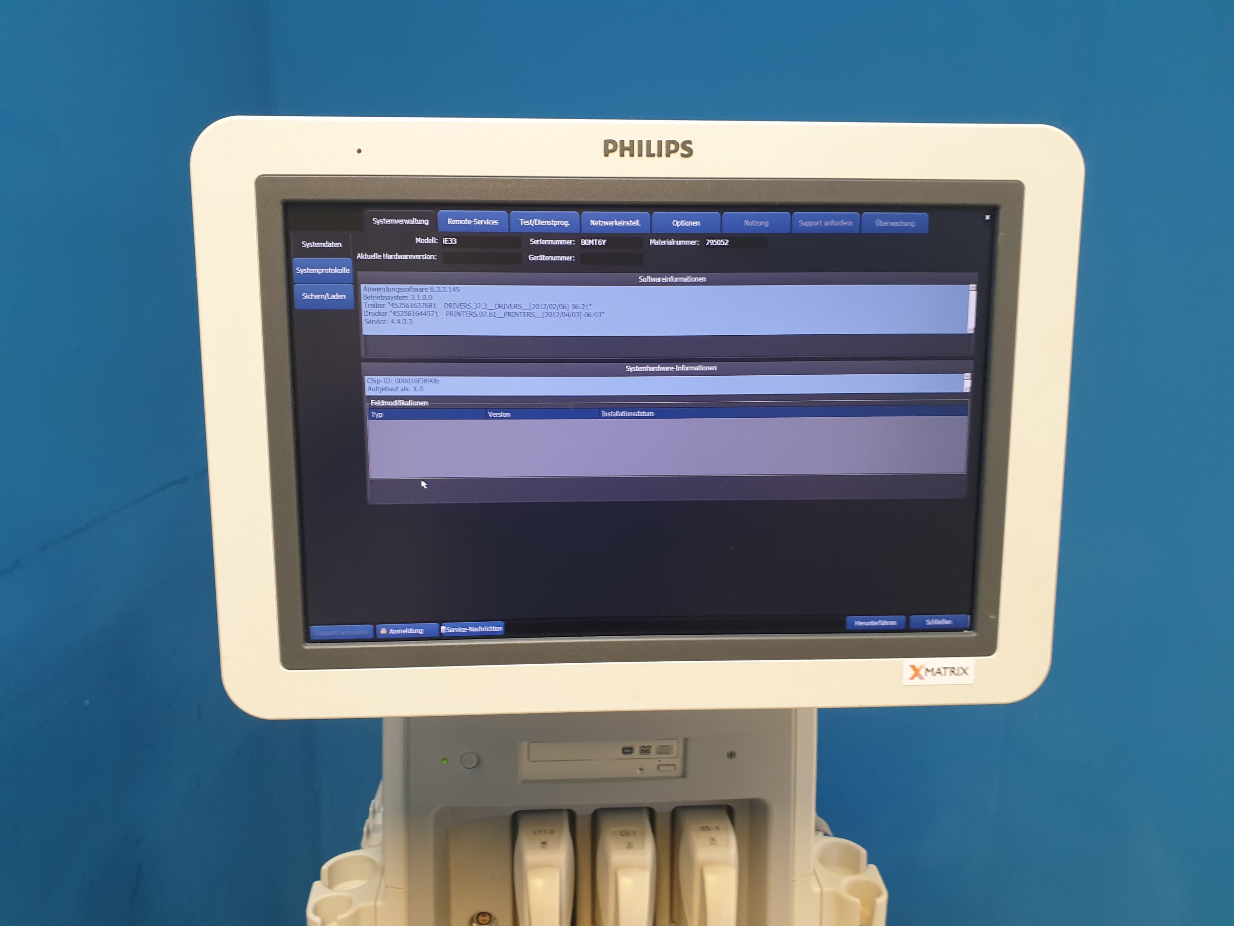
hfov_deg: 67.3
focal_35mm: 26
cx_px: 617
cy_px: 463
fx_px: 927
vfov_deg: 53.1
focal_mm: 4.3
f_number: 2.4
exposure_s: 1/50
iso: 200
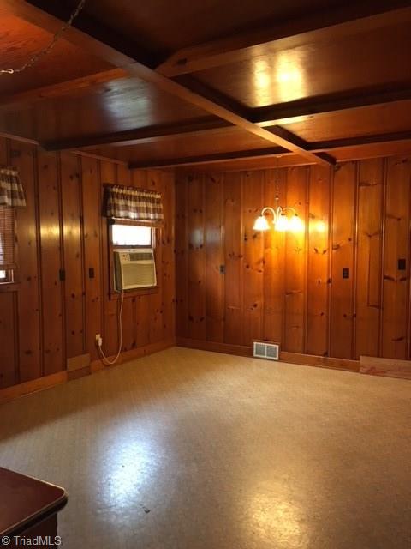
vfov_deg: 61.7
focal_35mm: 29
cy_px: 274
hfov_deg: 48.2
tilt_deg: -2.3
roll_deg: +0.6
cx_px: 206
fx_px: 459
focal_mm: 4.15
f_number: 2.2
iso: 80
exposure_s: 1/15
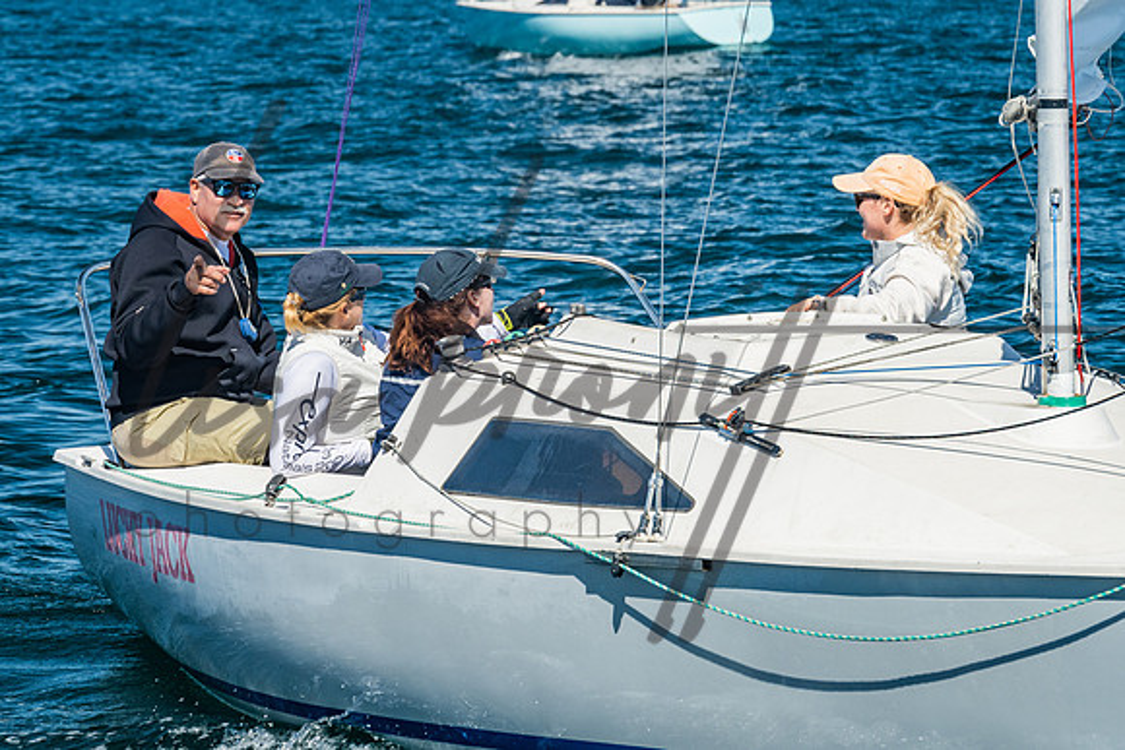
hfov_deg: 8.3
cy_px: 244
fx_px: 7730
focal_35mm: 247
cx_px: 543
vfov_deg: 5.6
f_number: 10
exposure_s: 1/500
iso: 400
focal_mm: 175
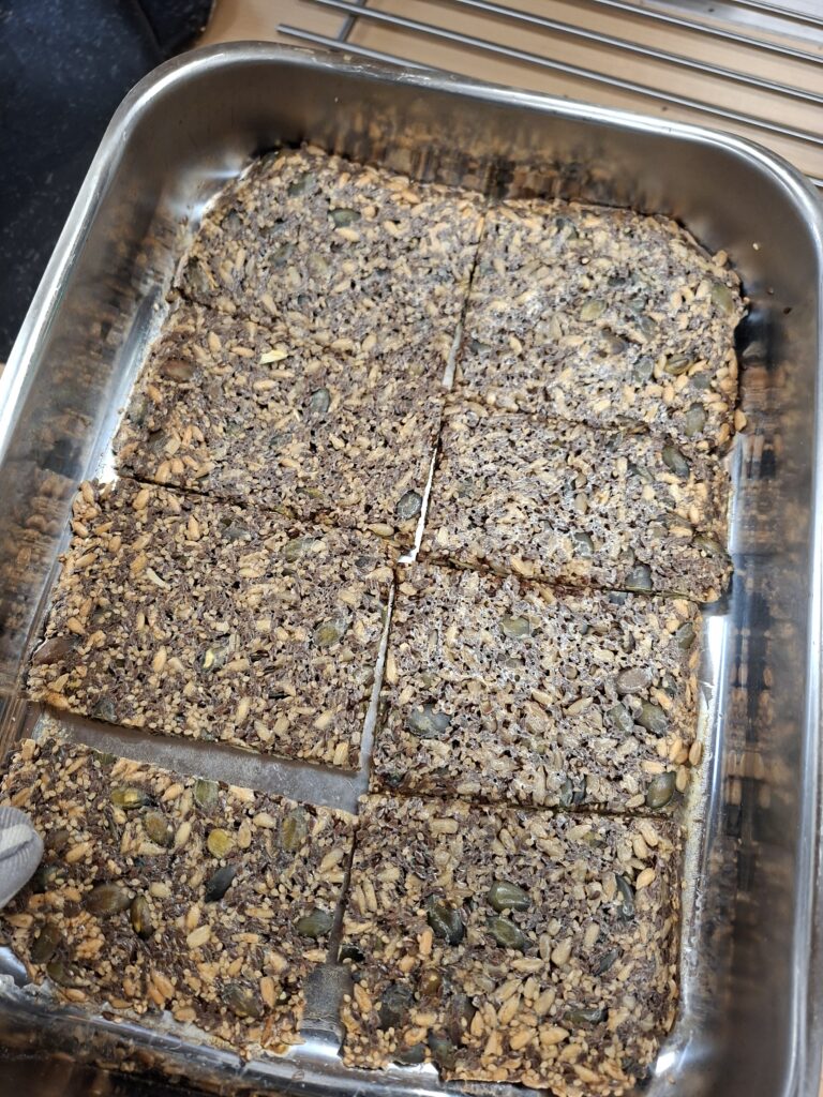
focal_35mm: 23
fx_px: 729
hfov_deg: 58.9
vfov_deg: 73.9
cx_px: 412
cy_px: 548
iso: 250
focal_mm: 5.54
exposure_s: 1/50
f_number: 1.8
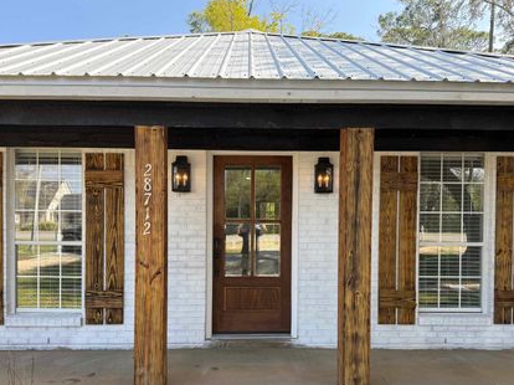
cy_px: 225
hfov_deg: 61.7
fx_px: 430
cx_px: 263
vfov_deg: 48.0
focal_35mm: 29
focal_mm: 6.76
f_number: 1.78
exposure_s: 1/943
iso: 100
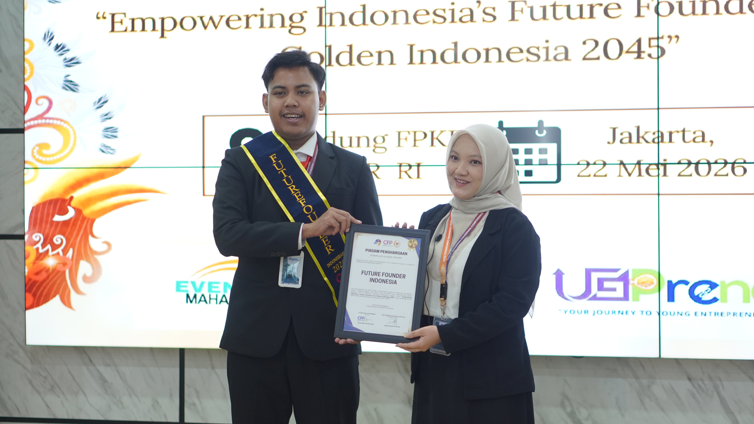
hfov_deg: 26.9
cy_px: 180
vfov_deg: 15.3
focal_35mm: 79
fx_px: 1579
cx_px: 377
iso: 640
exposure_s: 1/160
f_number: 1.8
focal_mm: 50
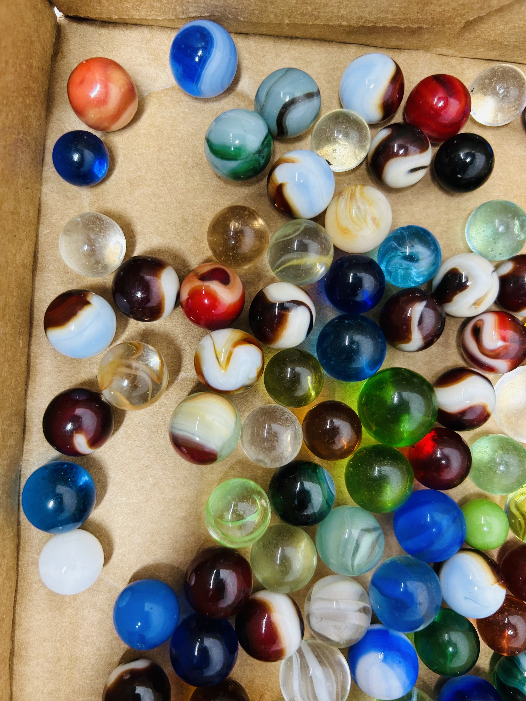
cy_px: 350
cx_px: 263
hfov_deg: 53.1
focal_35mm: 26
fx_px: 527
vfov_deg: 67.3
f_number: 1.5
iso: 80
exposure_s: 1/120
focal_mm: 5.7
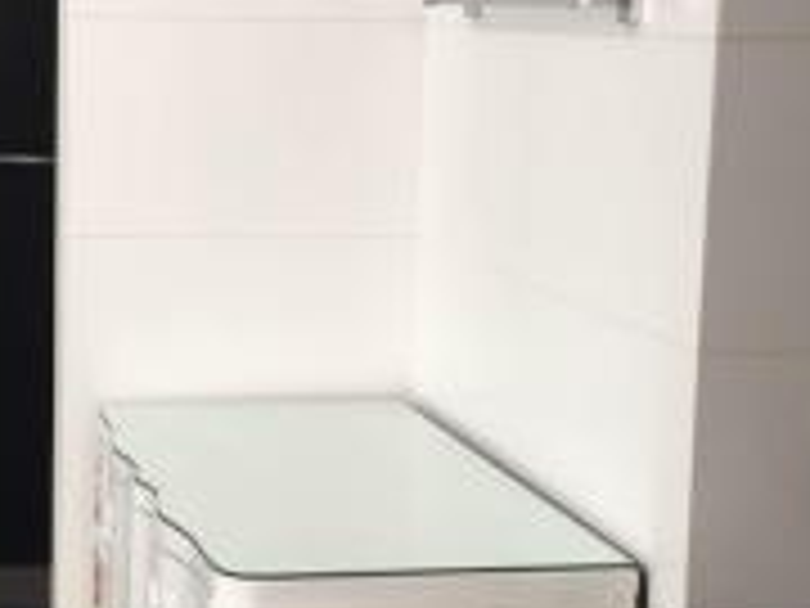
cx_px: 135
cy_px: 383
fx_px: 2410
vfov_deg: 14.4
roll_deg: -0.6
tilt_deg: -9.1
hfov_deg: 18.9
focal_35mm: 103
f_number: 2.2
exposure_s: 1/60
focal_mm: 4.15
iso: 25
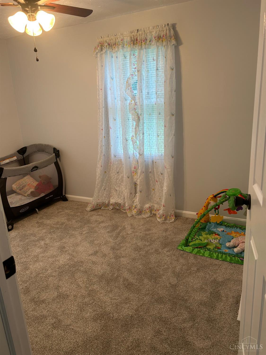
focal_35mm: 26
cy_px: 178
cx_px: 133
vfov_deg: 67.3
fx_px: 266
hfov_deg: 53.1
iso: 100
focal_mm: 5.7
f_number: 1.5
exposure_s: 1/60
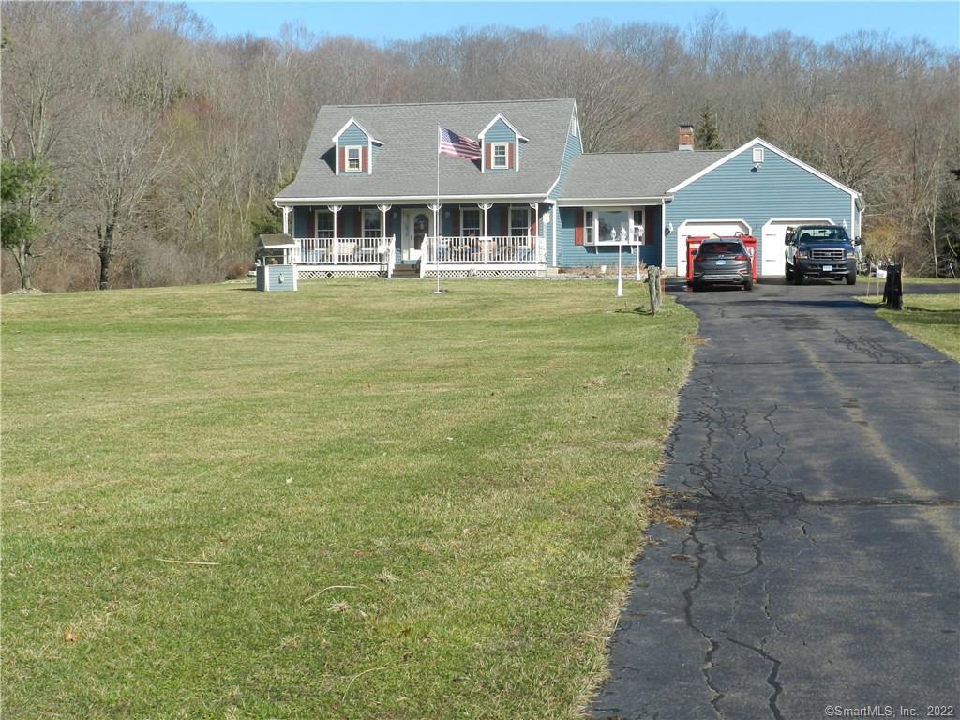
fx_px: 1664
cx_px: 480
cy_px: 360
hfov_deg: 32.2
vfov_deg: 24.4
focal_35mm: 60
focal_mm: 10.7
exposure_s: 1/800
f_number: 4.6
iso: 160
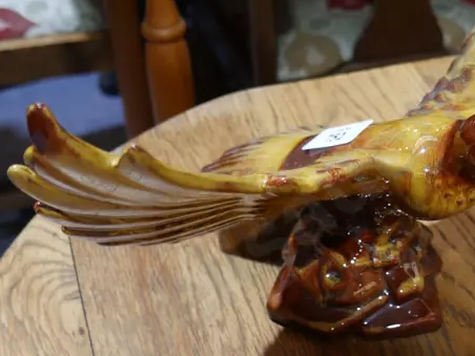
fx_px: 933
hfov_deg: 28.1
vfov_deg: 21.6
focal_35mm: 68
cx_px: 357
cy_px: 180
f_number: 3.6
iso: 320
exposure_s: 1/60
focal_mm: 15
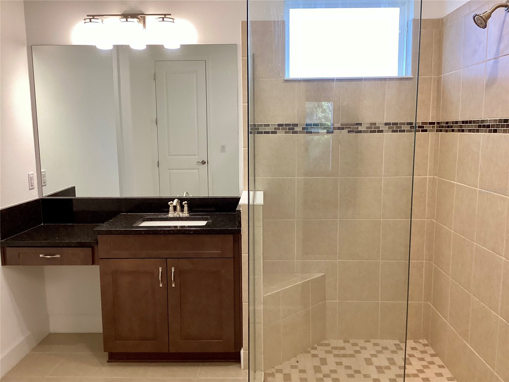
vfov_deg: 45.4
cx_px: 254
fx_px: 456
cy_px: 191
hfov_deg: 58.4
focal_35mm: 31
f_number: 2.4
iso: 125
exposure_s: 1/60
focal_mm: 3.3
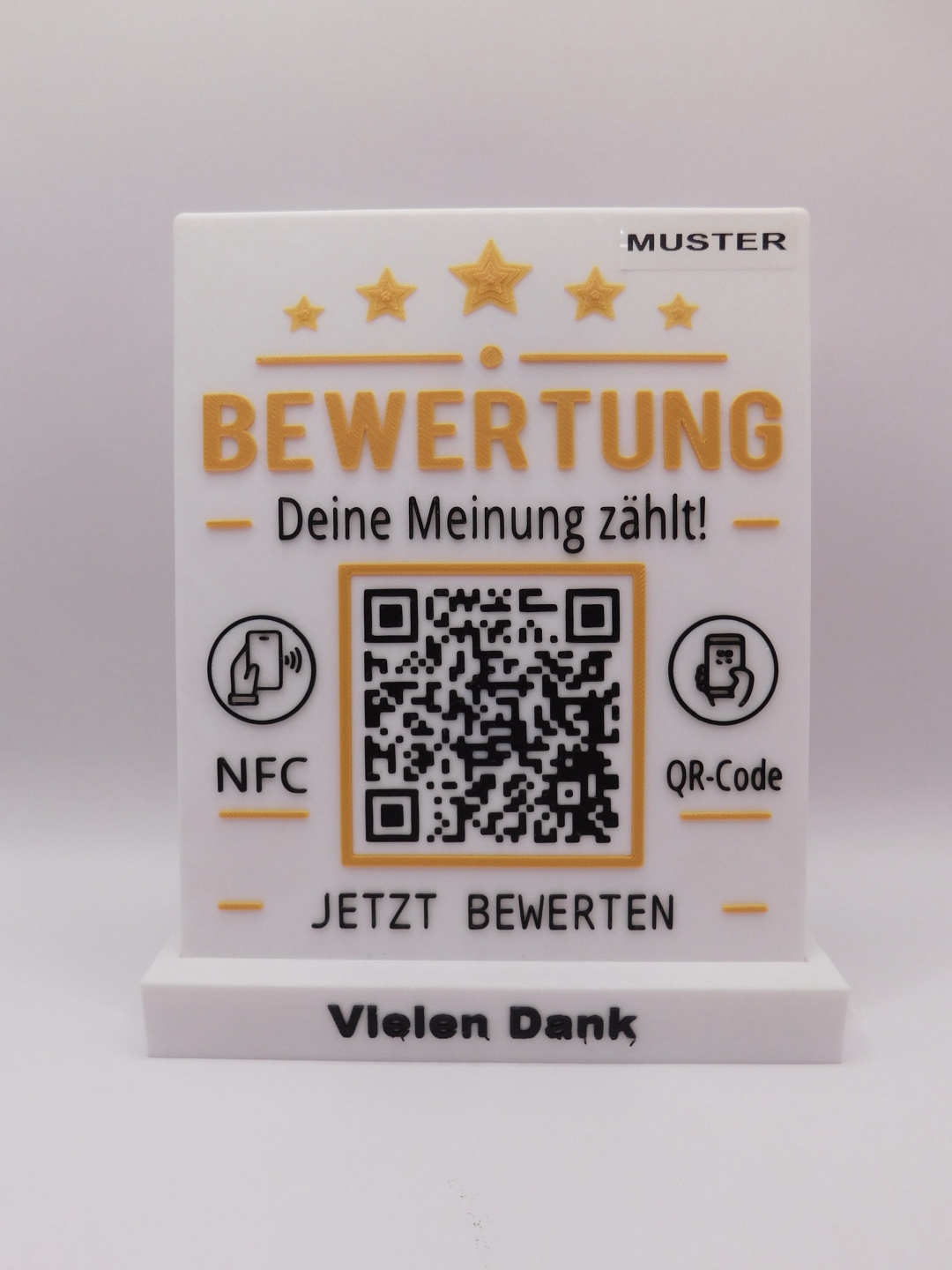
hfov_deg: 58.9
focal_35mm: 23
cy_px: 635
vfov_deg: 73.9
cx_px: 476
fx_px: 843
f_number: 3
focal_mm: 4
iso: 125
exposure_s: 1/100
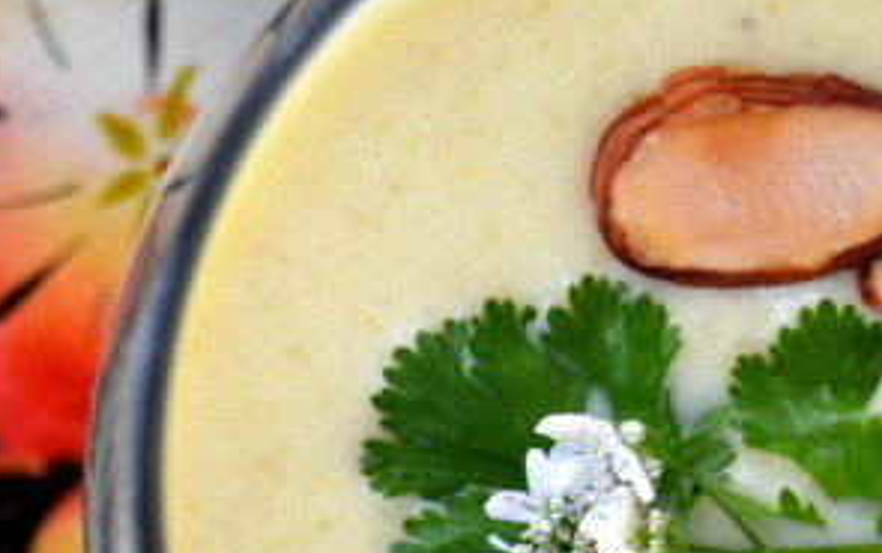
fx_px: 4793
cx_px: 496
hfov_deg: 10.5
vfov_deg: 6.6
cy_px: 643
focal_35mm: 199
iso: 720
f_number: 5.6
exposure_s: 1/500
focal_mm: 55
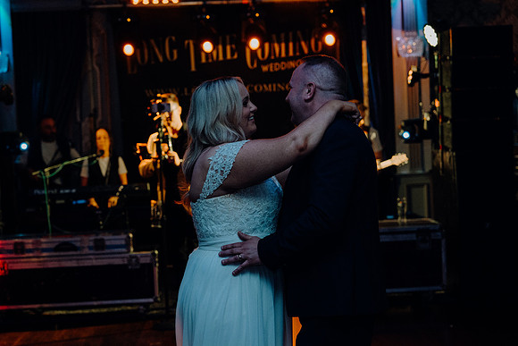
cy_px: 173
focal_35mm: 66
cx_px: 259
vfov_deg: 20.6
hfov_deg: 30.5
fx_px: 950
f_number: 3.5
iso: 2500
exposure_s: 1/160
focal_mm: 66
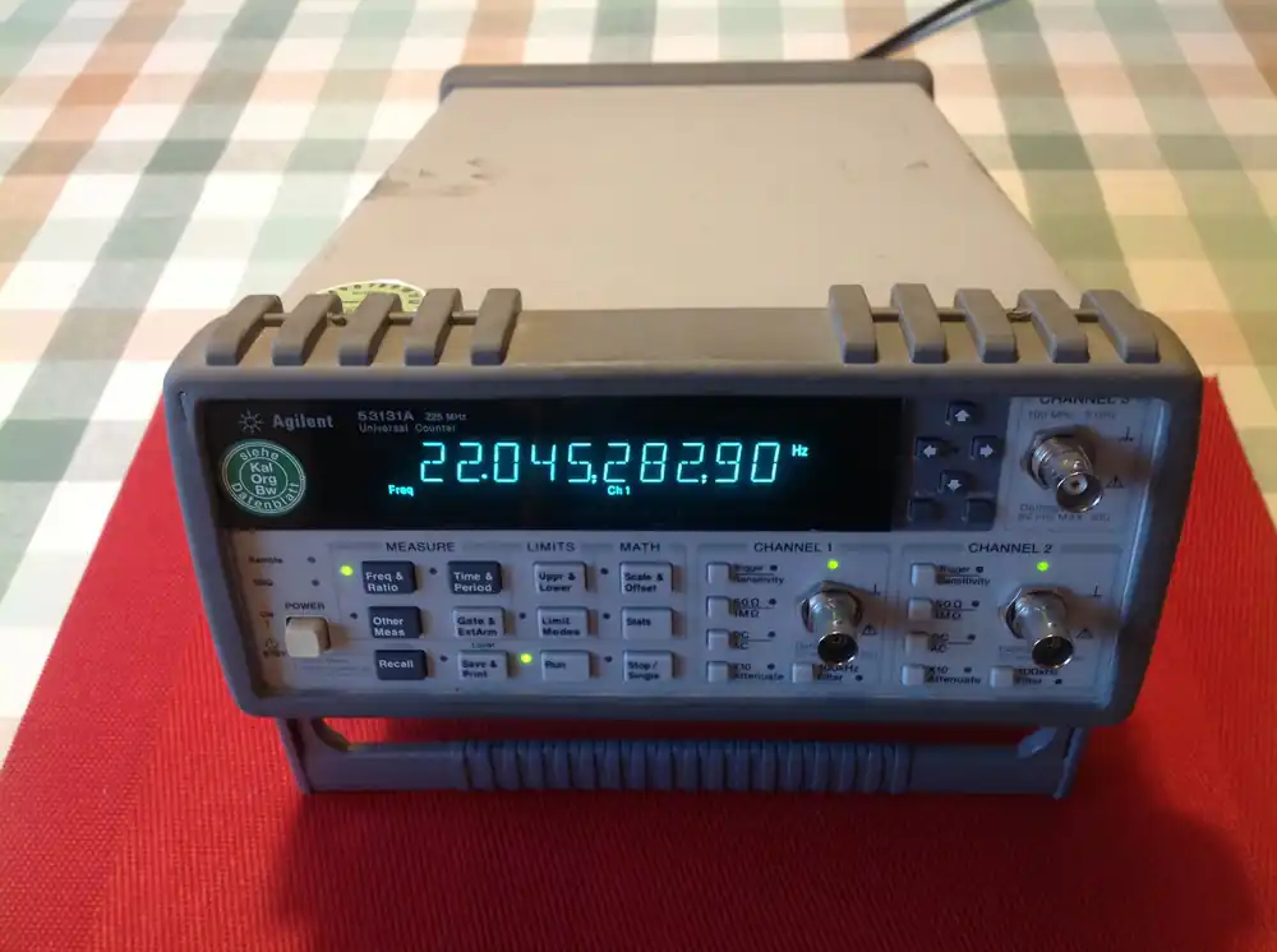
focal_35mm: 35
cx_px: 638
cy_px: 476
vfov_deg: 40.6
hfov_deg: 52.7
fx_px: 1289
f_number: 2.4
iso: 160
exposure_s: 1/15
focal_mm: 4.28
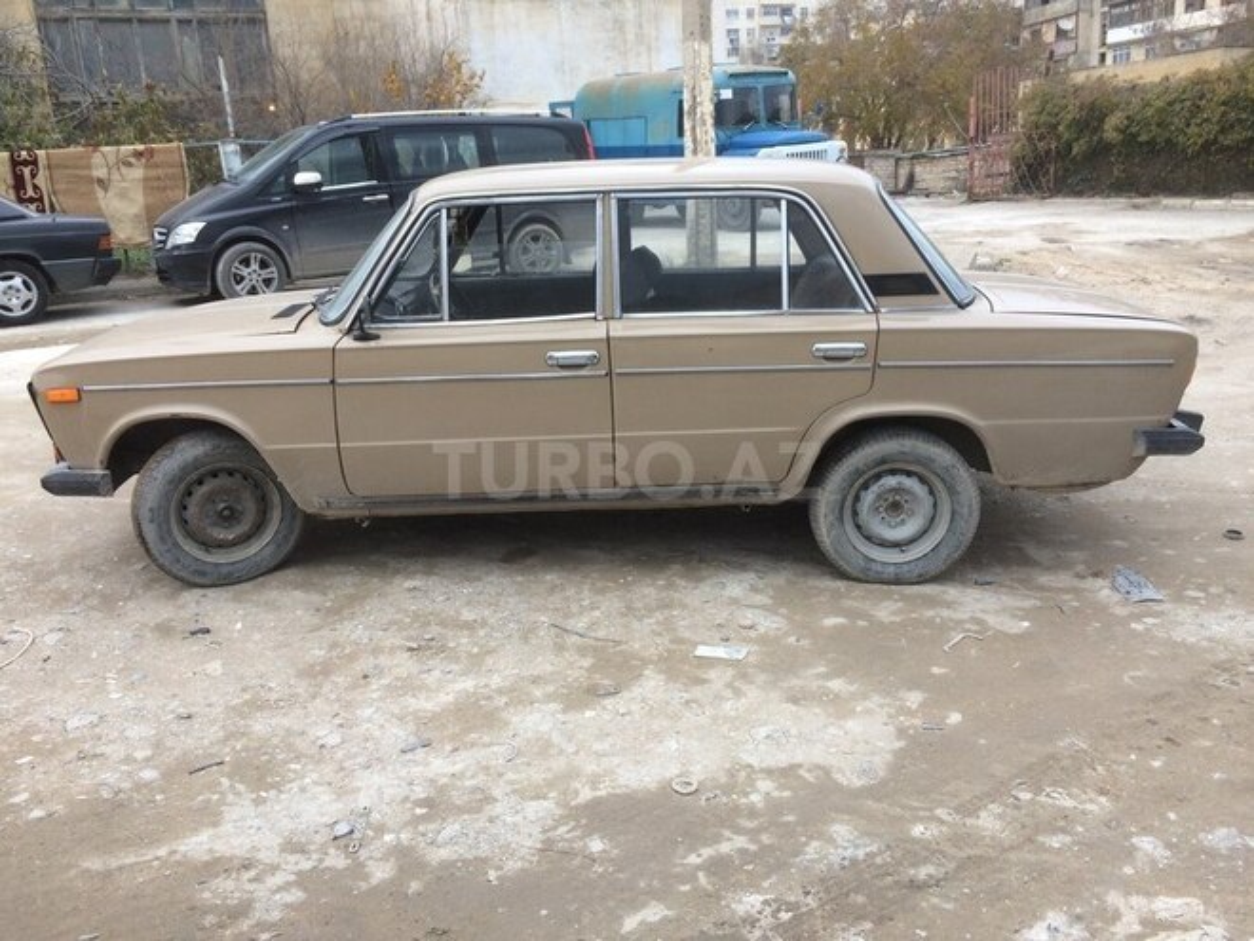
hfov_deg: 61.7
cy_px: 470
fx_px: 1051
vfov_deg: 48.2
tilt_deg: -14.6
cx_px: 627
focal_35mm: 29
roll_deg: +5.1
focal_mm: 4.15
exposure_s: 1/100
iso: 50
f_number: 2.2
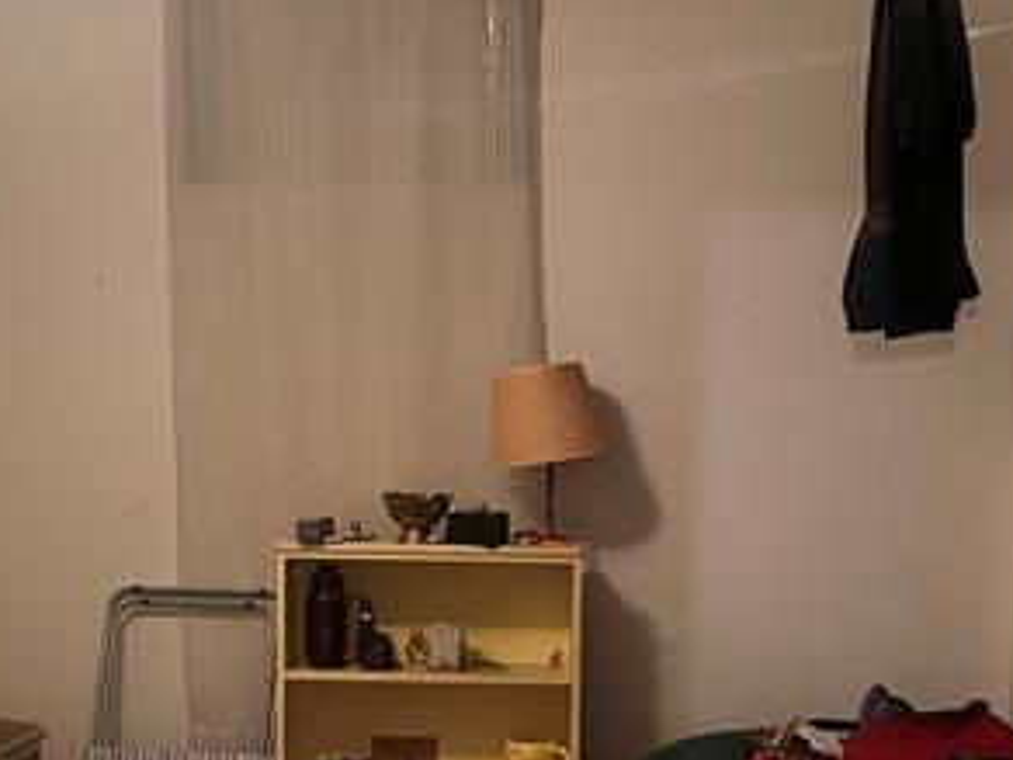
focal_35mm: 57
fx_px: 1668
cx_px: 454
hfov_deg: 33.8
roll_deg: -0.7
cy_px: 573
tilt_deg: -8.9
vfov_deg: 25.3
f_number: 1.5
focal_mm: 5.7
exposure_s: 1/30
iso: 640
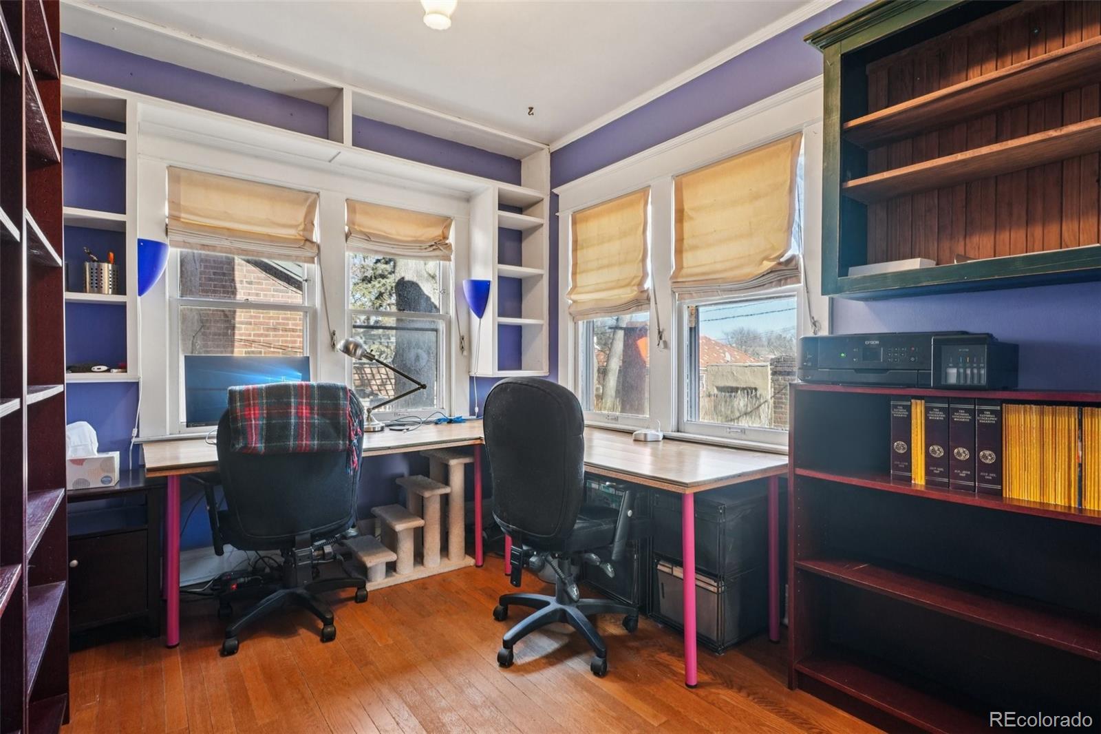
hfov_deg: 95.0
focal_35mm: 16
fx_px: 504
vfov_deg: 72.0
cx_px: 550
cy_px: 367
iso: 400
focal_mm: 11
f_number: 8
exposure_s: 1/15
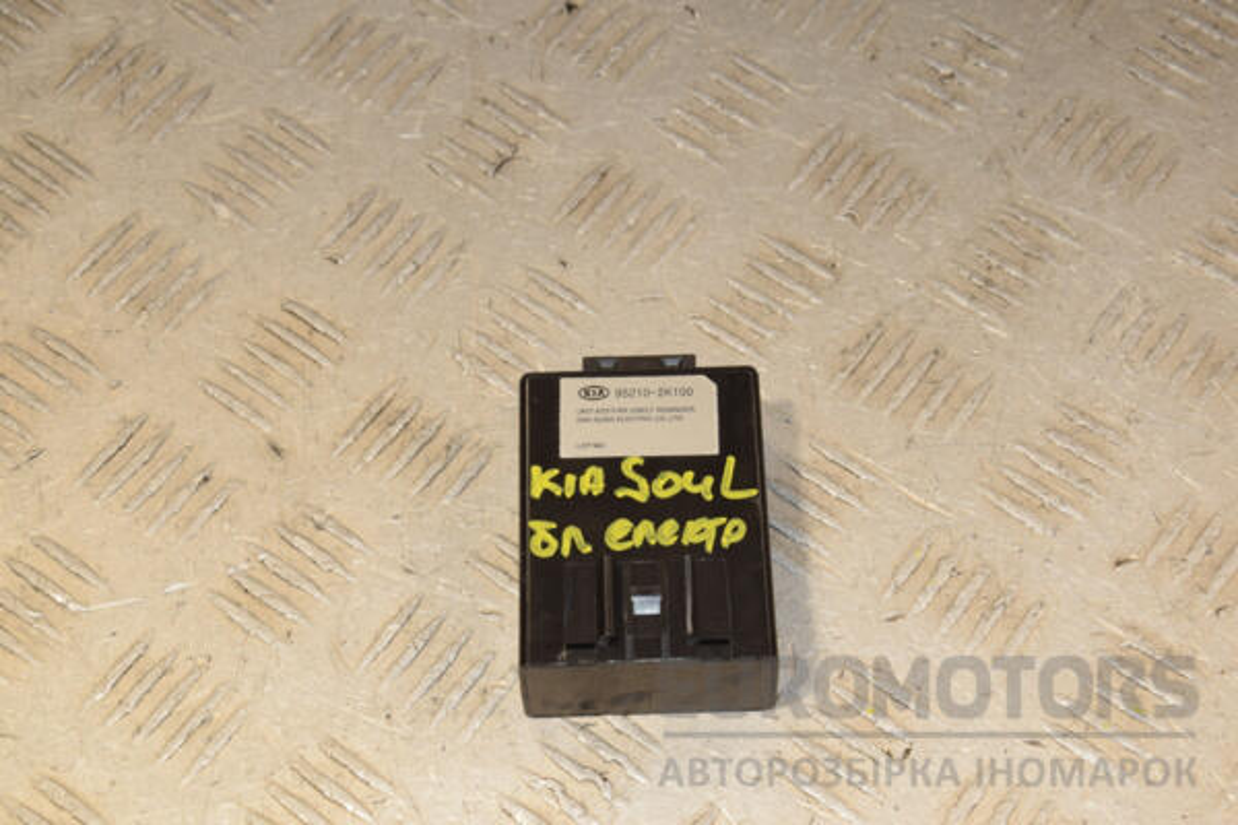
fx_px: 2476
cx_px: 619
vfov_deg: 18.9
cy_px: 412
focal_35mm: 72
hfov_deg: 28.1
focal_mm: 48
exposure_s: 1/200
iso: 800
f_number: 9
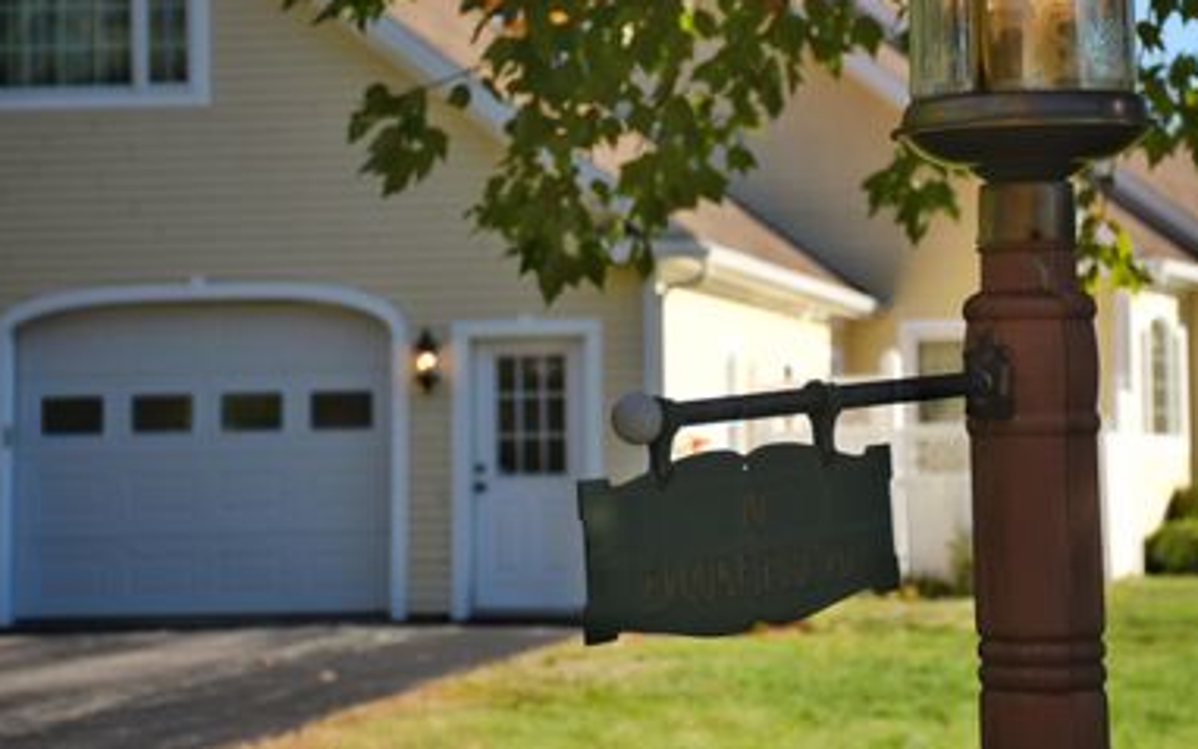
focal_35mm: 104
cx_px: 674
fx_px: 3397
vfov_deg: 12.6
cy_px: 240
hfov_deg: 20.0
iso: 100
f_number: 4.8
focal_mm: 52
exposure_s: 1/640
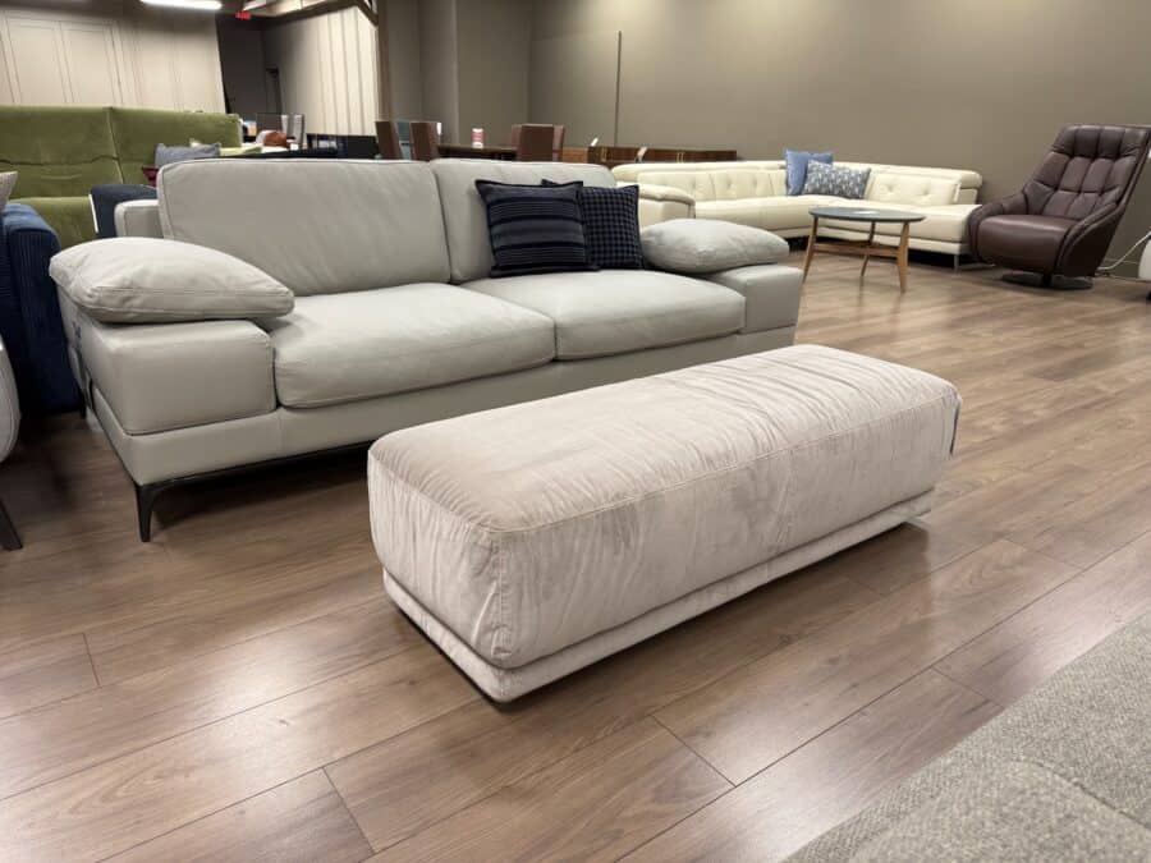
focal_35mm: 24
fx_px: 798
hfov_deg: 71.6
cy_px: 432
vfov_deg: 56.8
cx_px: 576
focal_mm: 6.76
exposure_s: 1/60
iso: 125
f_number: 1.78
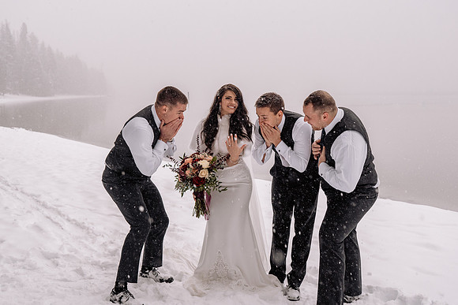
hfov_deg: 47.5
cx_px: 229
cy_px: 132
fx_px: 521
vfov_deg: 32.7
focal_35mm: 41
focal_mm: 35
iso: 1250
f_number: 5
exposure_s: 1/250
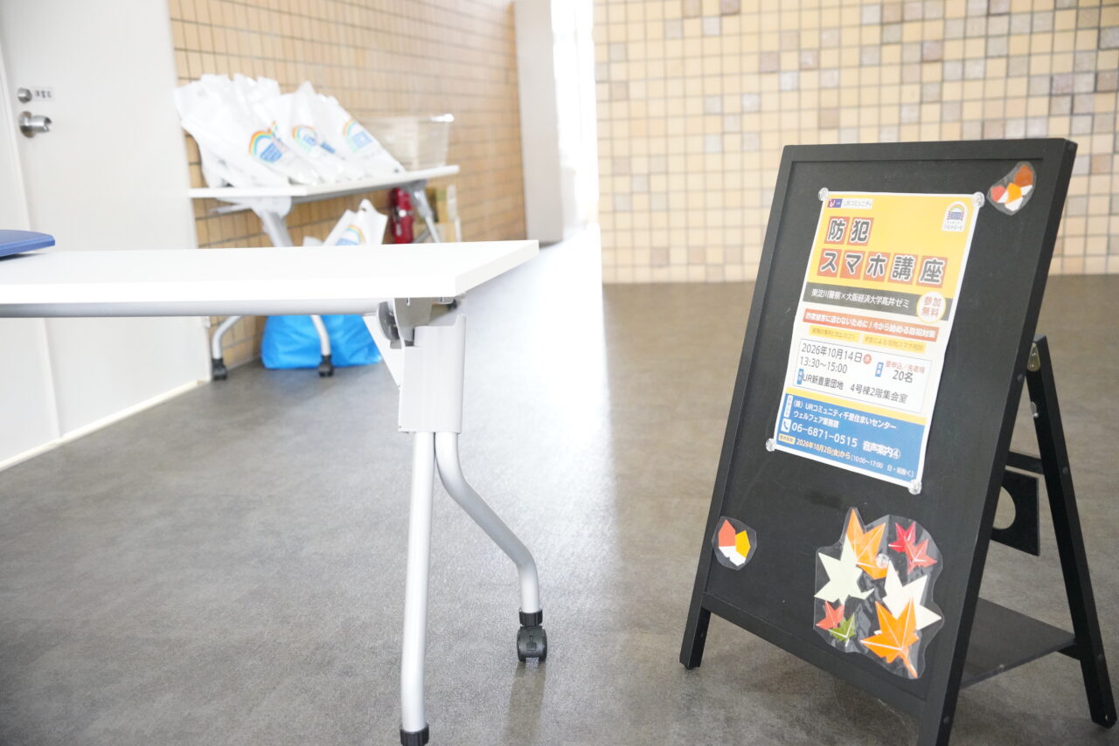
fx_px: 1150
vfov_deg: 36.0
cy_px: 373
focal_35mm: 37
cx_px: 560
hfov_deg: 51.9
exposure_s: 1/250
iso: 12800
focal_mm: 37
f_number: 3.2
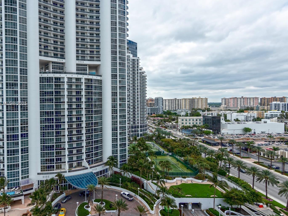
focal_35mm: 19
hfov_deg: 85.7
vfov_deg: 69.9
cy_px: 104
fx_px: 154
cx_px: 128
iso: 200
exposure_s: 1/320
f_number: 8
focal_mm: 11
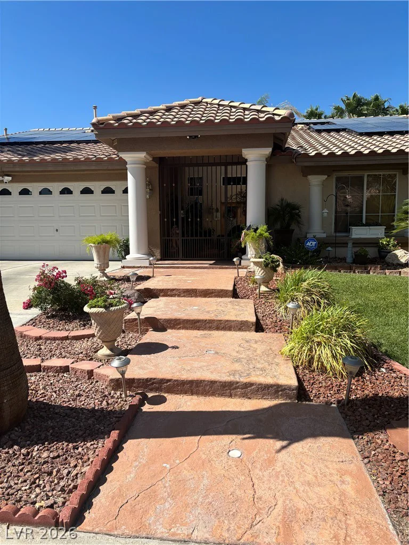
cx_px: 204
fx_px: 410
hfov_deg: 53.1
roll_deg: -1.5
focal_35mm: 26
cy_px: 272
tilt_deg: -4.6
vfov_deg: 67.3
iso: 50
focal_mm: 5.96
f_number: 1.6
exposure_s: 1/3311
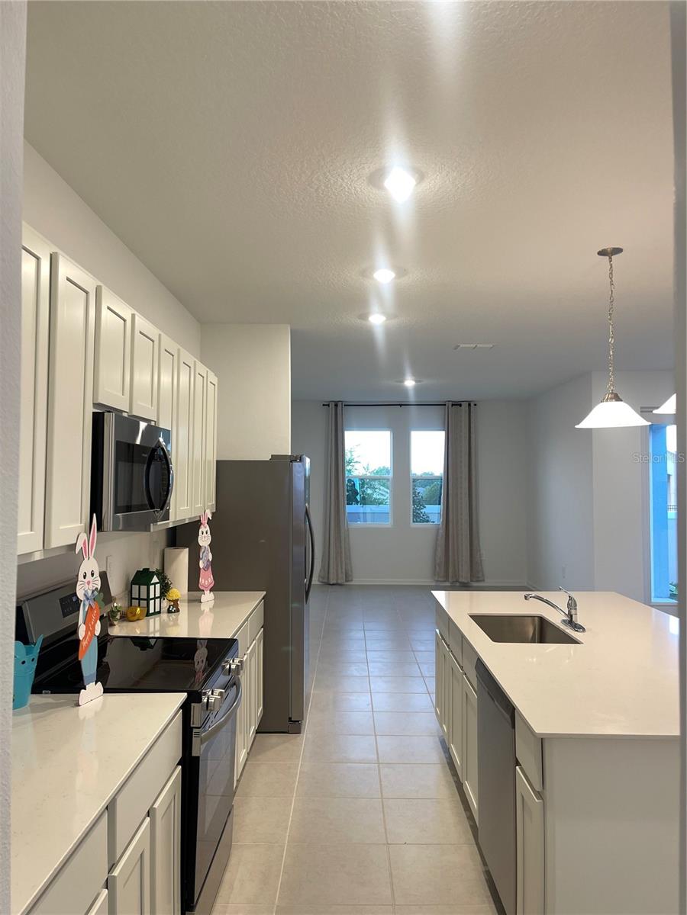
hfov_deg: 54.9
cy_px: 458
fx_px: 662
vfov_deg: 69.4
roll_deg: -0.4
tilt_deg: +2.4
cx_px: 344
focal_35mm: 25
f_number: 1.6
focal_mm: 5.1
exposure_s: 1/60
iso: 80
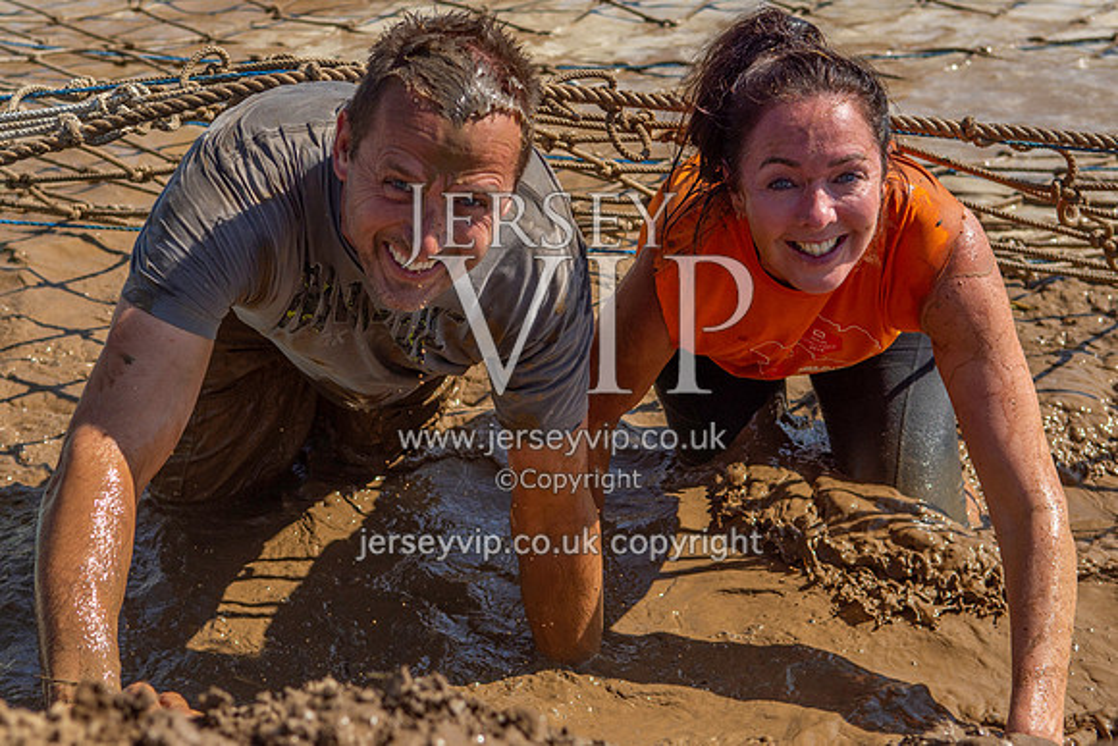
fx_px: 2293
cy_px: 287
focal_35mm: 74
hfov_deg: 27.3
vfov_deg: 18.5
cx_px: 430
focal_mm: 40
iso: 100
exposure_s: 1/6400
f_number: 4
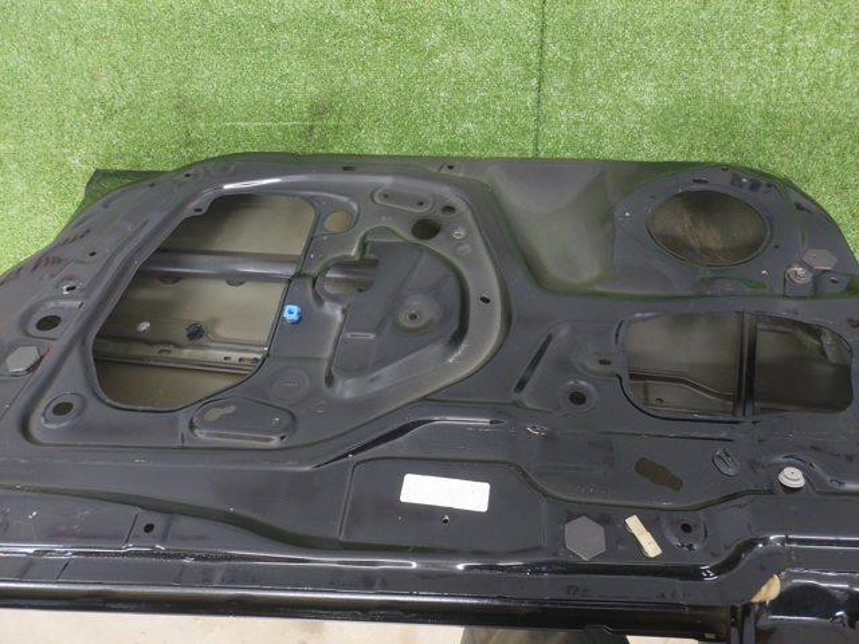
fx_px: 695
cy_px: 322
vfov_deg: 49.7
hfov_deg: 63.4
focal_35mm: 28
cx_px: 430
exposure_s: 1/24
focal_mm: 5.32
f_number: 1.8
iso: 400
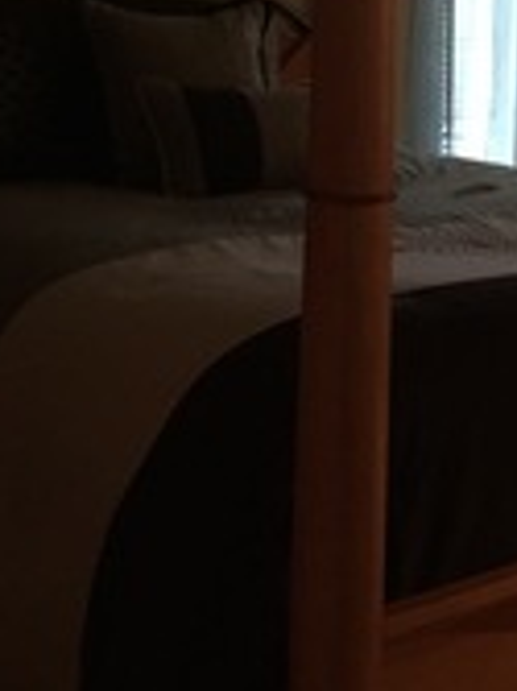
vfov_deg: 22.3
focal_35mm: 87
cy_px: 178
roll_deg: -3.3
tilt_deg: -7.0
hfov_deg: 15.8
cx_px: 734
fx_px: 1735
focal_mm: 4.15
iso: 250
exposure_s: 1/15
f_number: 2.2
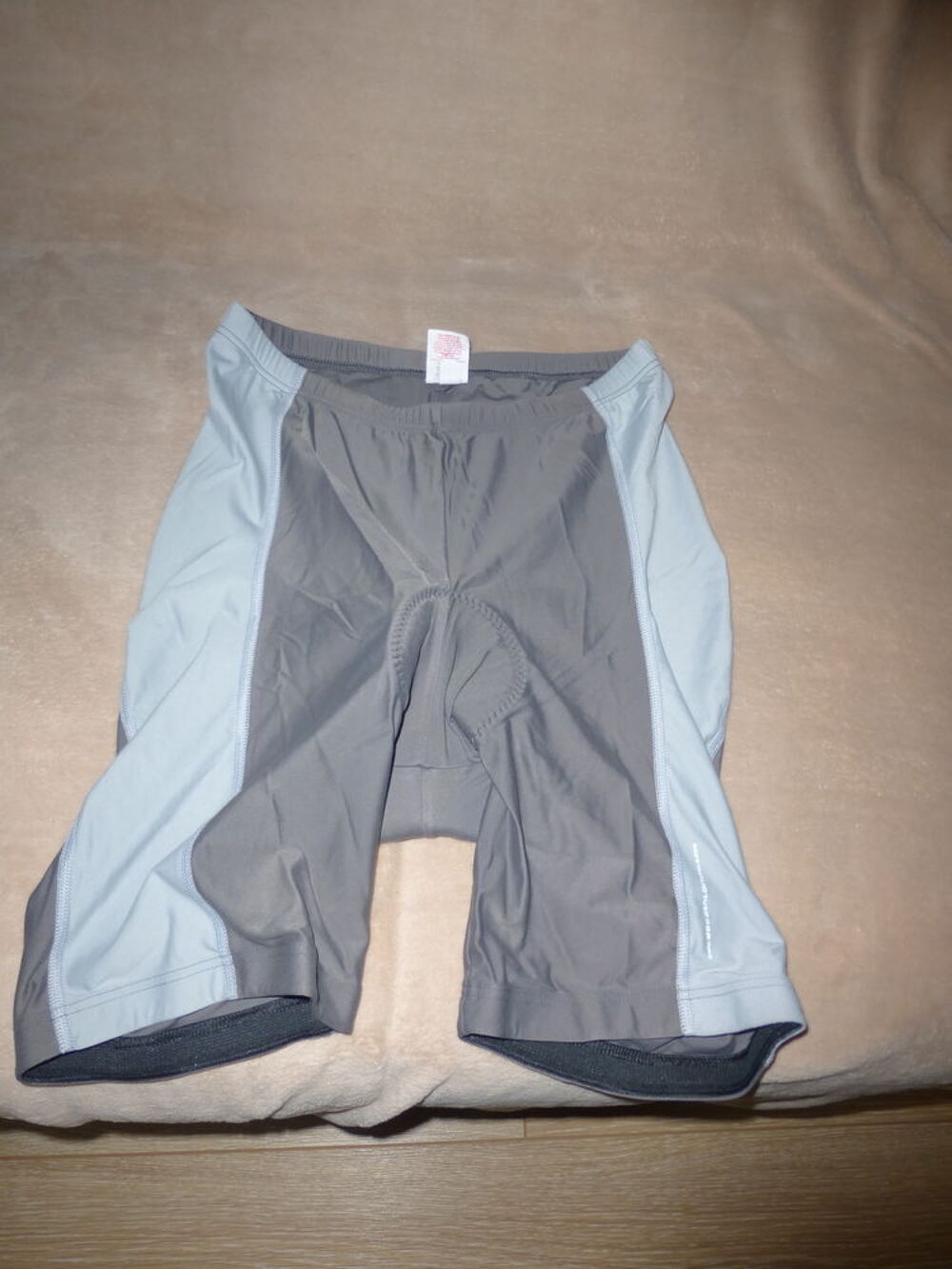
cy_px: 634
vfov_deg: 71.6
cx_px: 476
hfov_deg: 56.8
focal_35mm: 24
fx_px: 880
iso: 100
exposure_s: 1/60
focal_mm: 4.3
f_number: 3.3
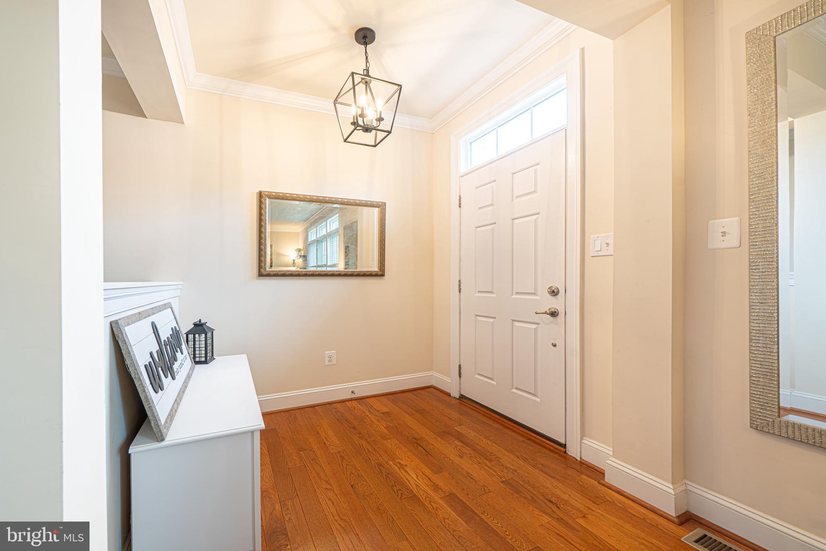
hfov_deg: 112.6
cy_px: 276
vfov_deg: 90.0
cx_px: 413
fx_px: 275
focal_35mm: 12
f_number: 7.1
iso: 100
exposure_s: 1/5
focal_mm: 12
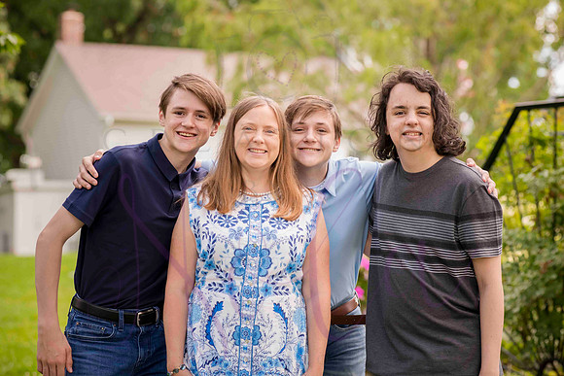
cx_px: 307
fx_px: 1911
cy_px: 171
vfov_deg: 11.2
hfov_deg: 16.8
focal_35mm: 122
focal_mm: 112
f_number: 4.5
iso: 400
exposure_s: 1/320
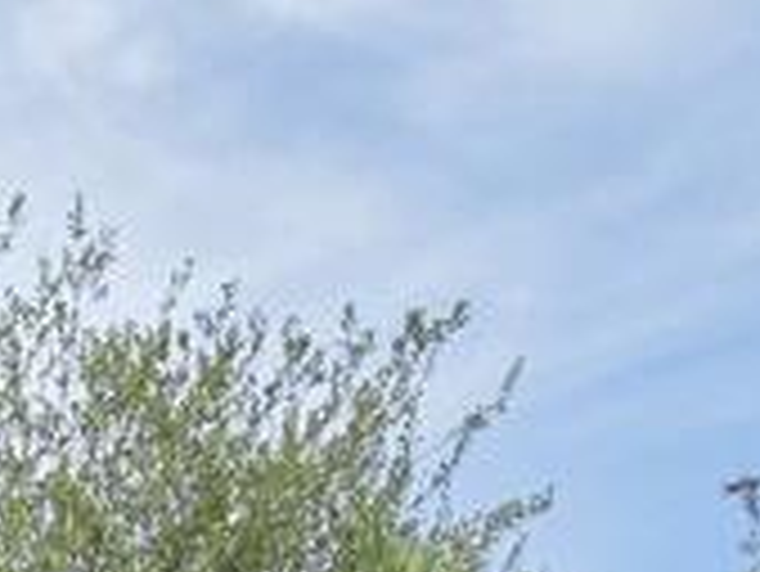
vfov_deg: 15.3
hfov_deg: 20.8
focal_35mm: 70
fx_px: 1538
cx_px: -546
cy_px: 1245
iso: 50
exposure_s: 1/1614
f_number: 2.2
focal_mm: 2.2
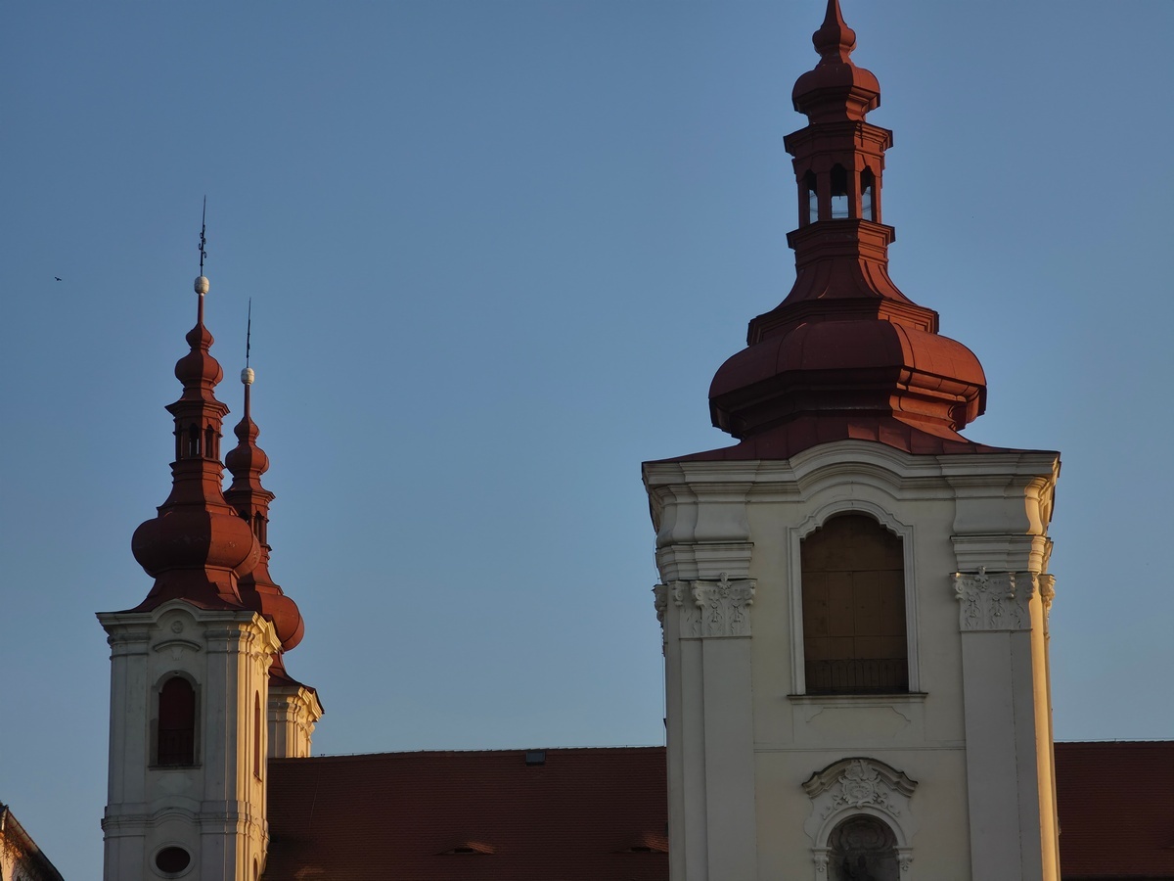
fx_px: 3900
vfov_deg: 12.9
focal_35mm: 115
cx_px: 587
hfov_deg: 17.1
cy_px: 440
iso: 25
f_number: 2.9
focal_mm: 18.6
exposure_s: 1/593
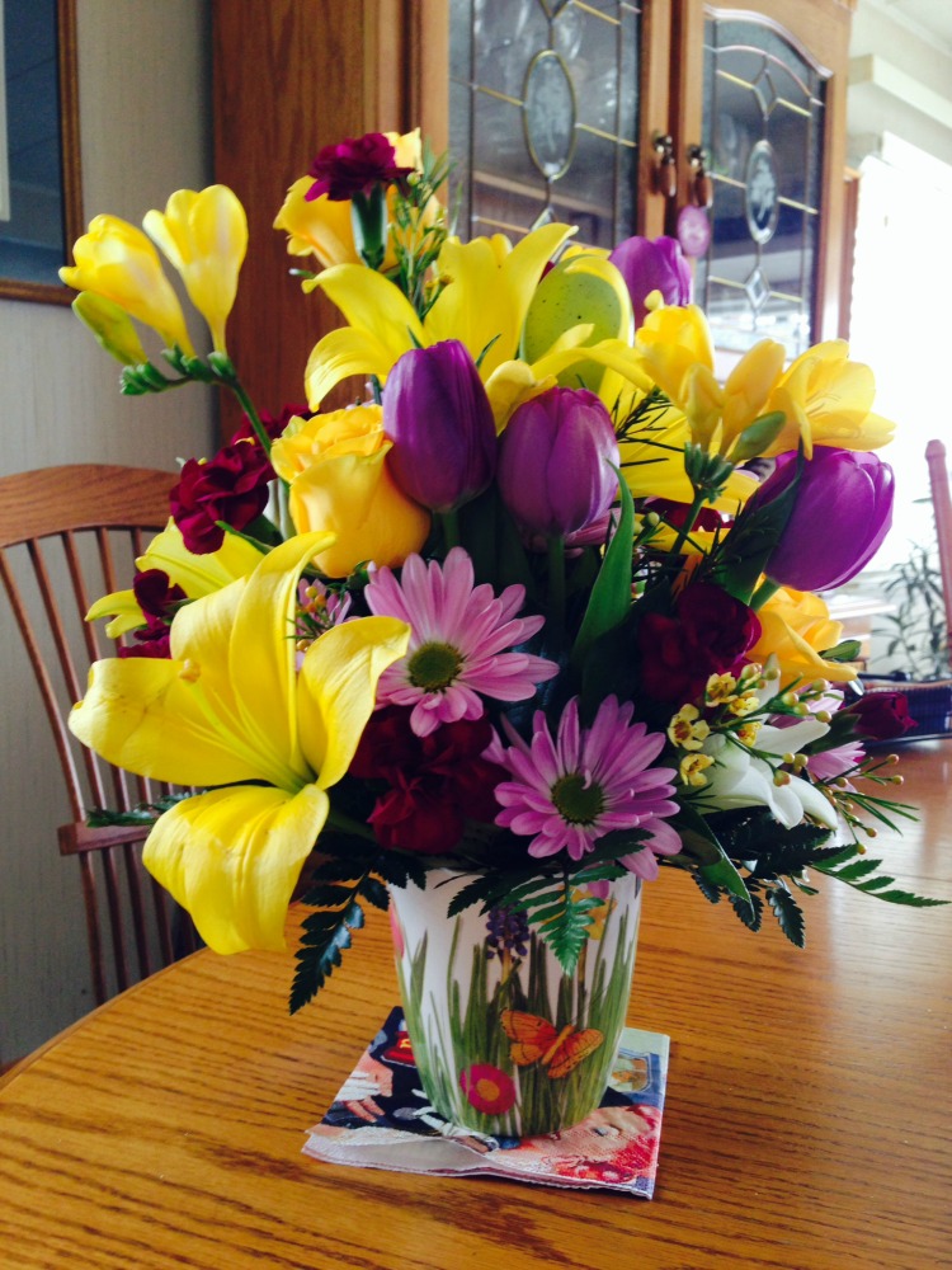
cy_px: 635
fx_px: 1210
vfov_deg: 55.4
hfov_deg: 42.9
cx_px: 476
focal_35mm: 33
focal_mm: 4.12
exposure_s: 1/20
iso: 64
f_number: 2.4
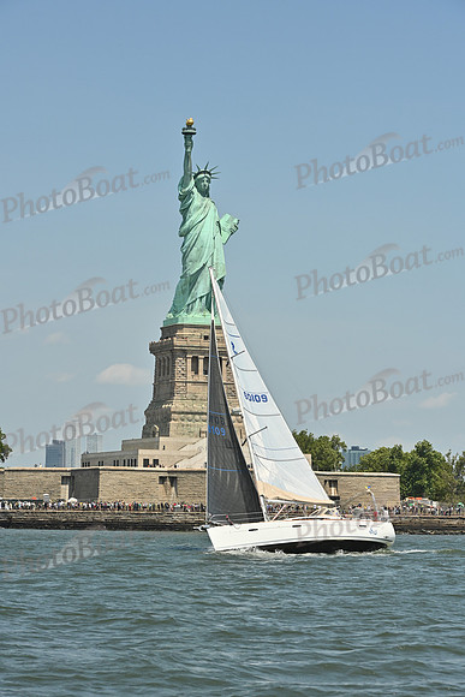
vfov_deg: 18.6
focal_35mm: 110
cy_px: 348
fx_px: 2130
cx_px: 232
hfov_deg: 12.5
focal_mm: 110
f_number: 9
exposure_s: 1/1250
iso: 320
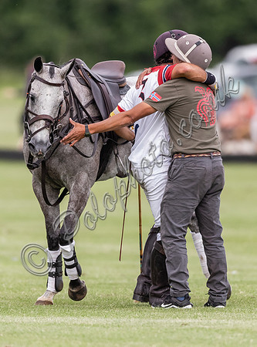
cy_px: 147
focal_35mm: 1045
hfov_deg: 1.4
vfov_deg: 1.9
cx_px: 168
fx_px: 10438
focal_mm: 500
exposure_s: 1/2000
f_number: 4
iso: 800
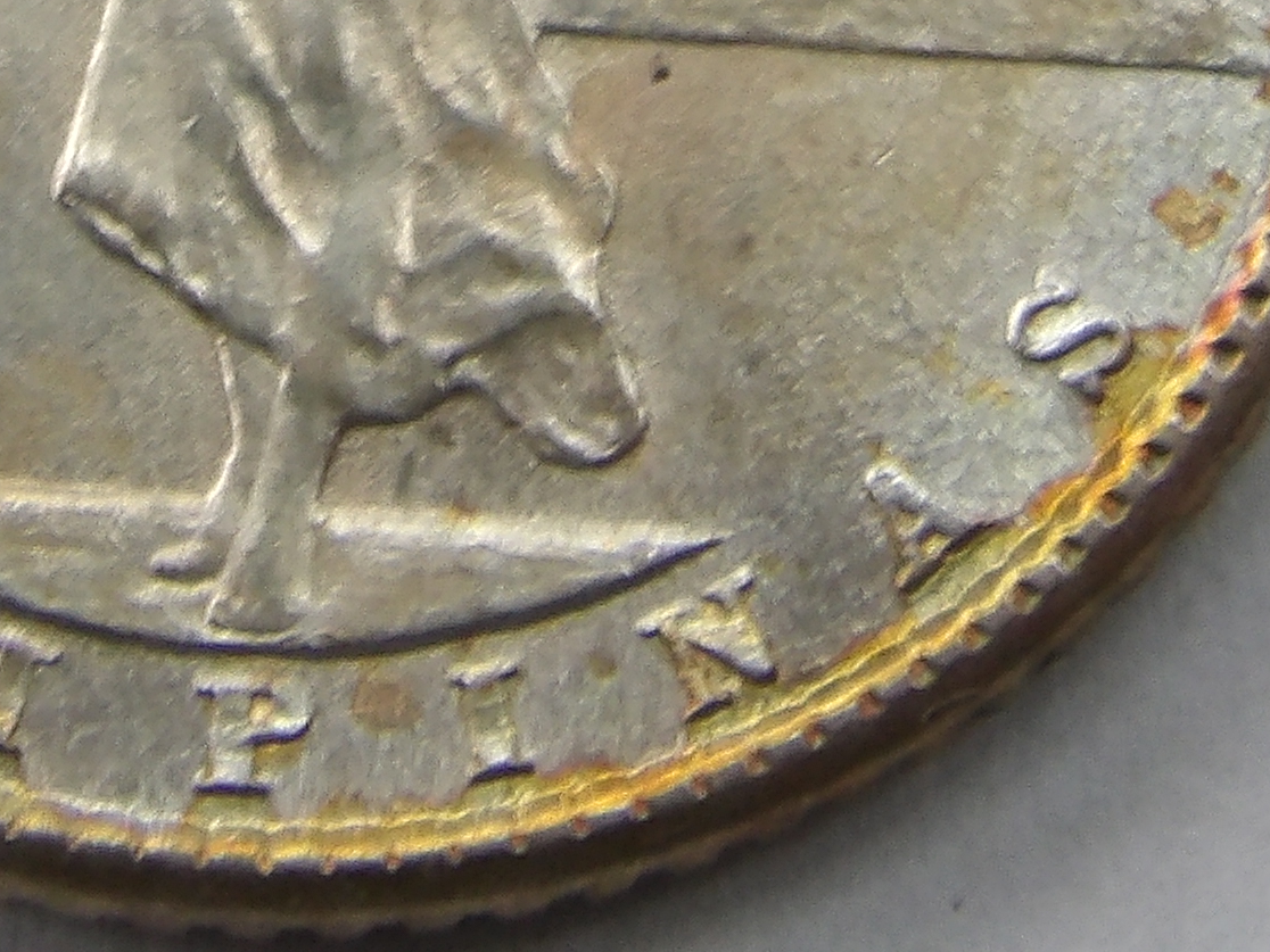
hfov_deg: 8.3
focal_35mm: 237
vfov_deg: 6.2
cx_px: 318
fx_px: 8695
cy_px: -345
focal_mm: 9.2
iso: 200
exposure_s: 1/28
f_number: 5.3
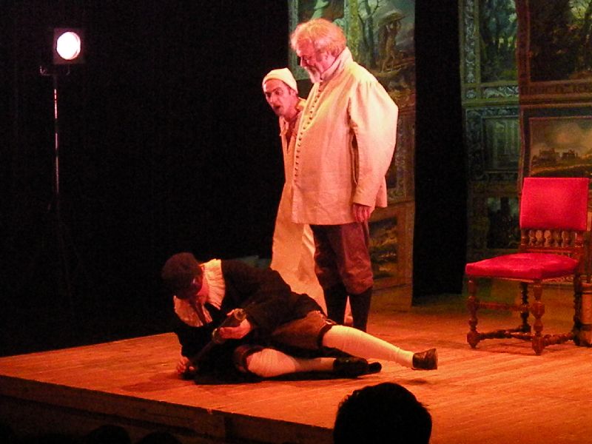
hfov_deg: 23.3
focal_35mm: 84
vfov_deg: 17.6
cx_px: 296
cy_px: 222
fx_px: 1437
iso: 3200
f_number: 5
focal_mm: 14.9
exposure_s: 1/250
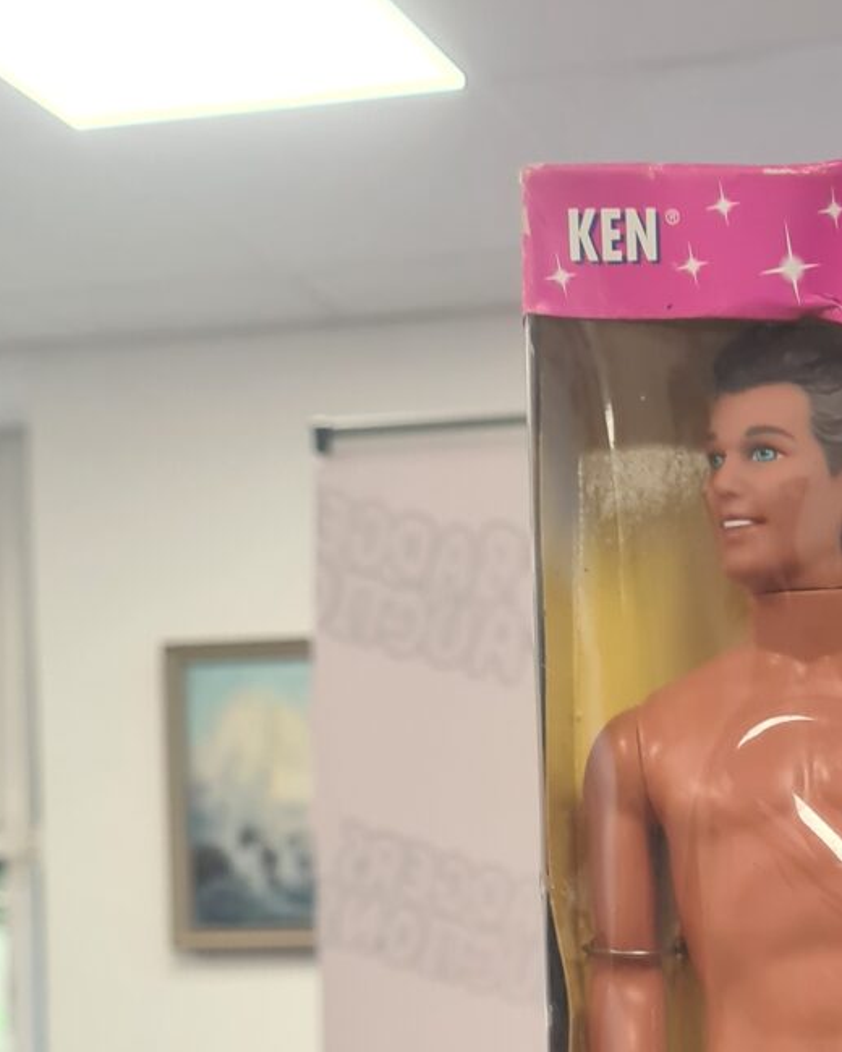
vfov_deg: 23.5
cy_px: 1212
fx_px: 2336
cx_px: 844
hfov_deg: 19.8
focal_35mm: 75
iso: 100
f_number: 1.8
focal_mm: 5.4
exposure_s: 1/50
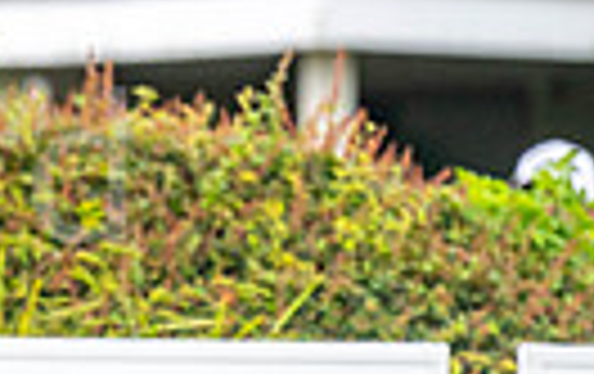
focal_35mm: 1341
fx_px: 21746
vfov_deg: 1.0
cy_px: 210
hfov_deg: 1.6
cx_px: -446
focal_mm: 300
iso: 500
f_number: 4
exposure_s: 1/1600
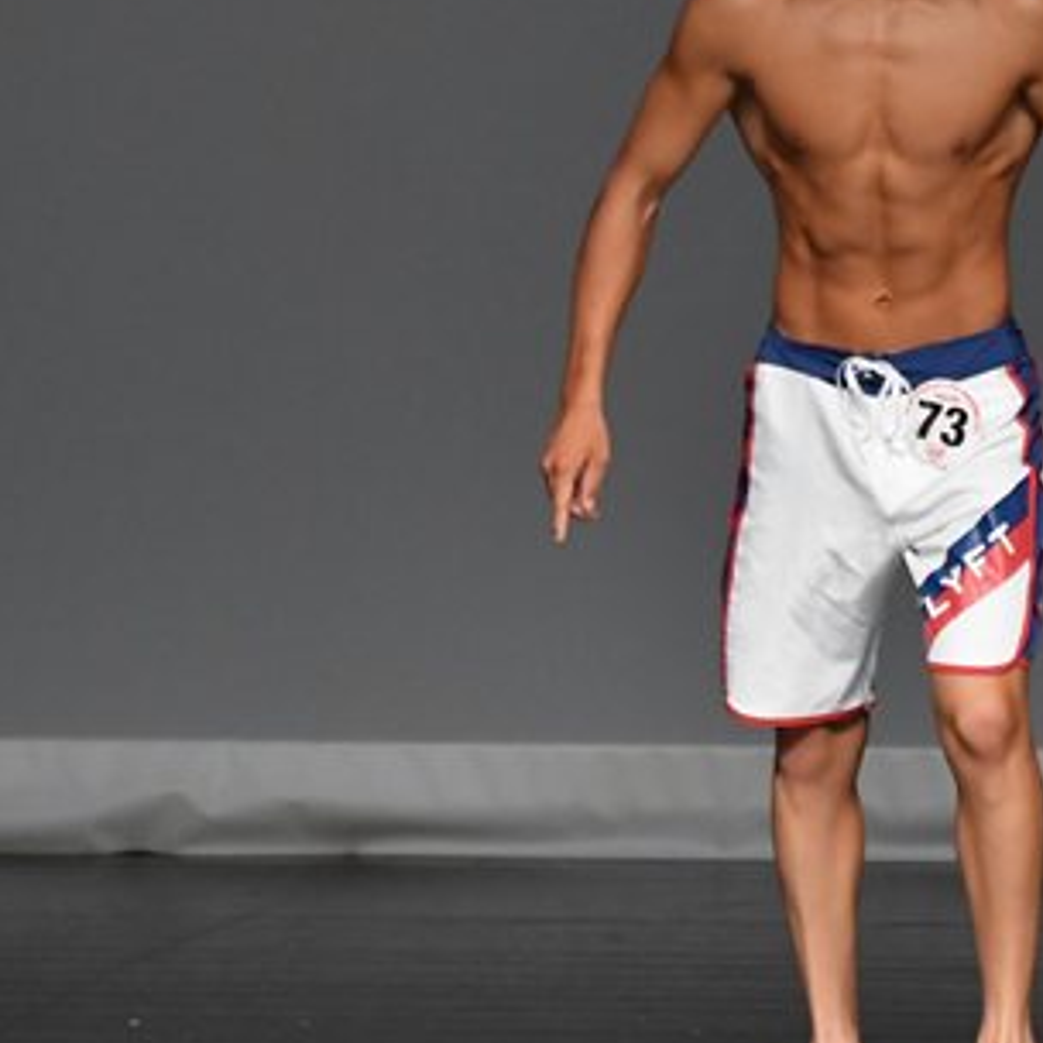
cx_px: 1041
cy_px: 446
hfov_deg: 2.2
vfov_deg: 2.2
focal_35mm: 813
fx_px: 27714
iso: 3200
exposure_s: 1/400
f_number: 5.6
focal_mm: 250
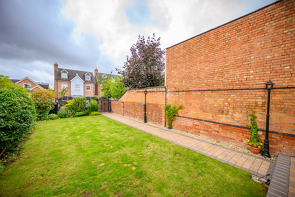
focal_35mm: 14
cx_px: 148
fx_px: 115
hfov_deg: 104.2
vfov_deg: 81.2
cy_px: 98
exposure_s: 1/80
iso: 100
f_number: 8
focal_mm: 14
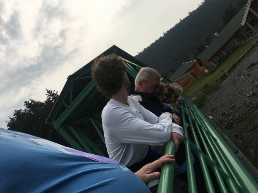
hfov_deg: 60.0
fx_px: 224
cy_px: 97
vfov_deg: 46.8
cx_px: 129
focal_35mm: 30
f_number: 2.2
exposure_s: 1/4274
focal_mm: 4.15
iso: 25
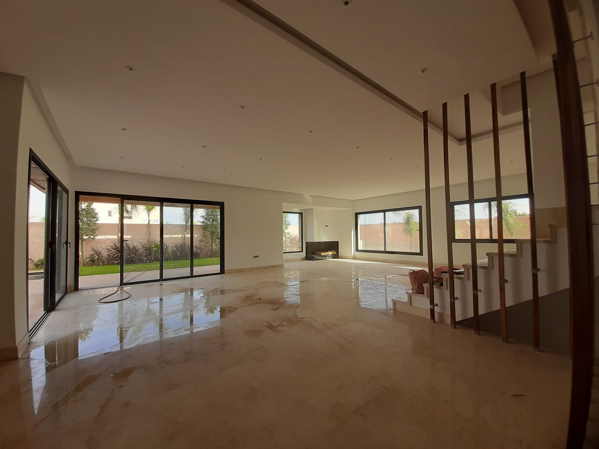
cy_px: 224
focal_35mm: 13
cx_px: 300
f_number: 2.2
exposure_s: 1/178
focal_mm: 1.42
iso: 40
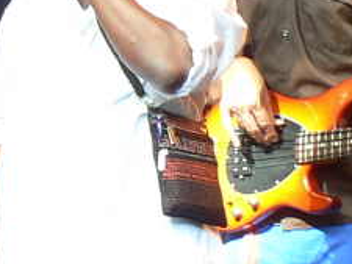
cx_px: 74
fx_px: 2533
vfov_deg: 6.0
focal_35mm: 249
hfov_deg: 7.9
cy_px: 66
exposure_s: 1/50
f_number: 3.2
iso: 64
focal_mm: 9.6
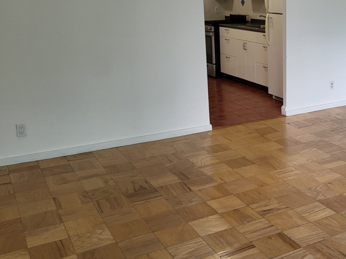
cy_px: 128
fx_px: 460
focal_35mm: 46
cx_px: 286
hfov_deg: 39.3
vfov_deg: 31.5
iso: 200
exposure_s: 1/120
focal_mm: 5.4
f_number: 1.8
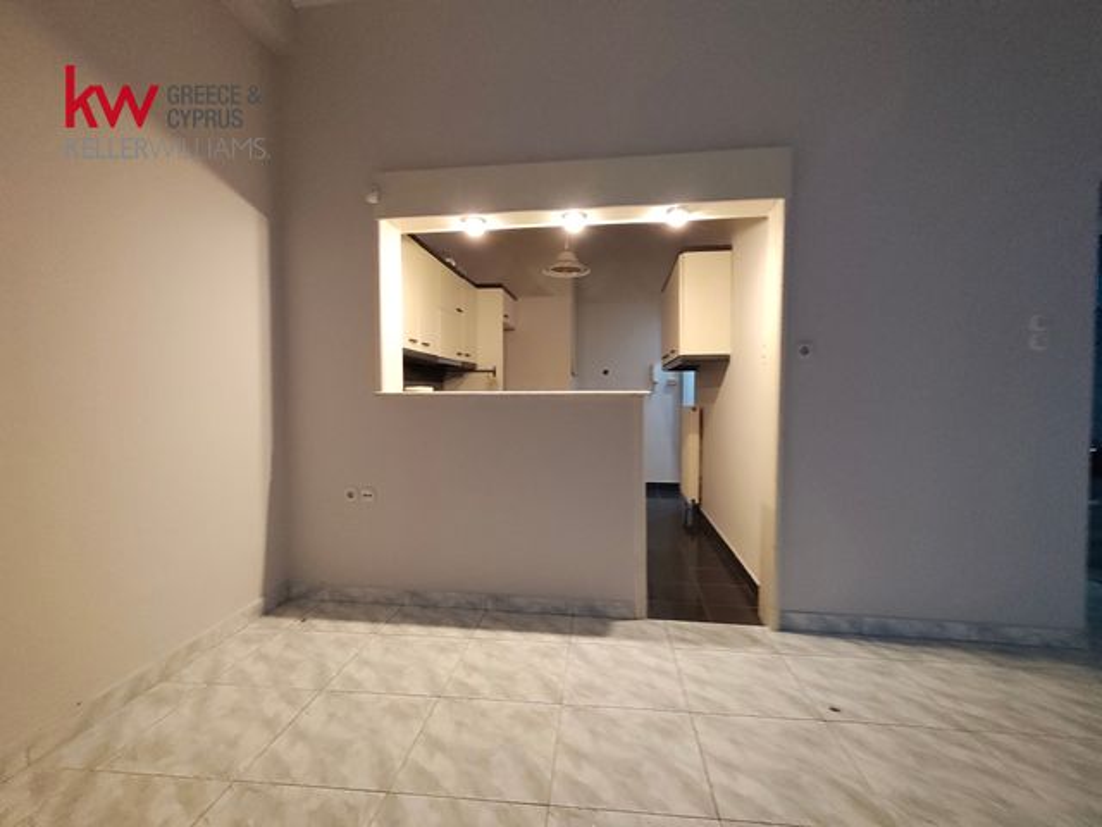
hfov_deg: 98.2
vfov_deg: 81.7
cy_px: 414
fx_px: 478
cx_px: 551
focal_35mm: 15
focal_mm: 1.67
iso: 640
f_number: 2.2
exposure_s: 1/33.3
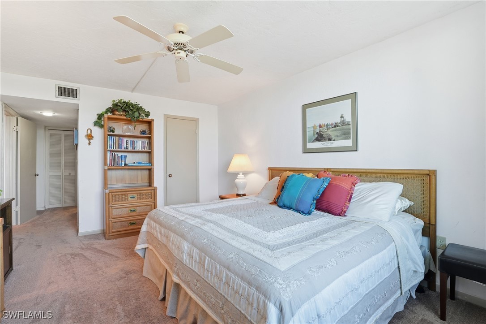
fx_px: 216
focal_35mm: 16
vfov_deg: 73.7
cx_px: 243
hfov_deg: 96.8
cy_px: 162
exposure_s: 1/25
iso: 200
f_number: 9
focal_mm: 16
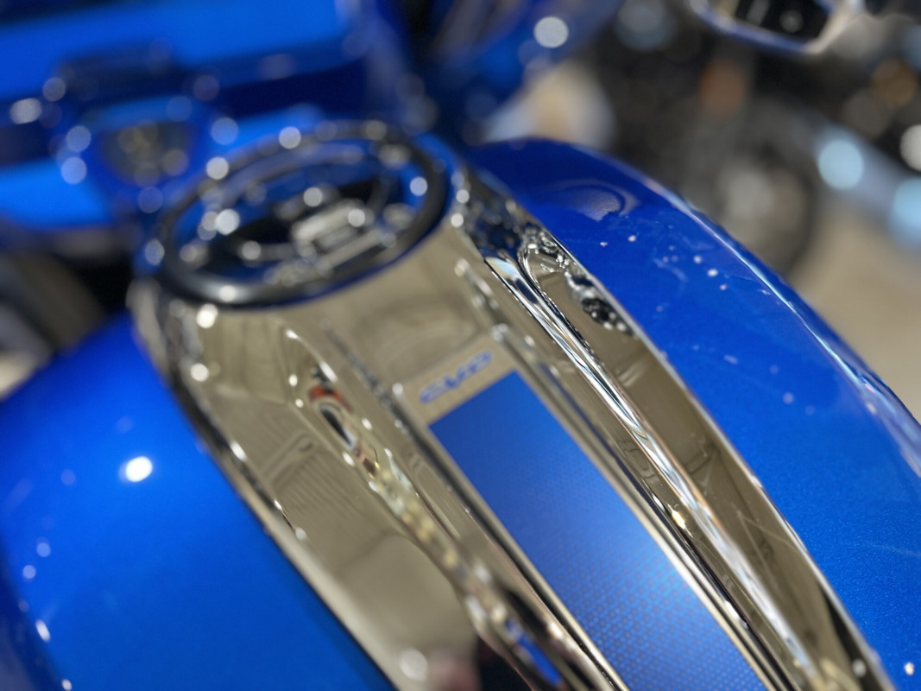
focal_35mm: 26
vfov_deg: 53.1
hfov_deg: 67.3
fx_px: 692
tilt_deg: -29.9
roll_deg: -3.8
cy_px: 346
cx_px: 460
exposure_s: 1/60
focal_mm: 5.1
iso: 160
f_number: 1.6
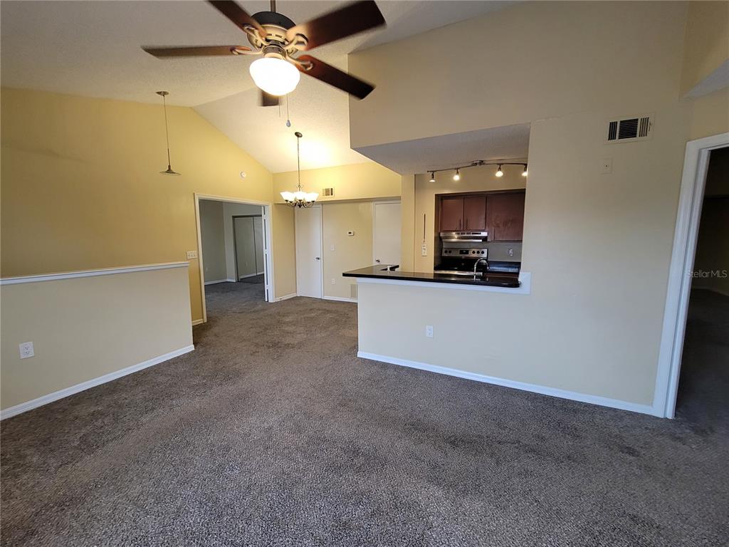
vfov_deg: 89.9
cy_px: 274
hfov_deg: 106.2
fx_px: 274
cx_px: 364
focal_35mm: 13
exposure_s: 1/59
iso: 200
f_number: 2.2
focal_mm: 2.2
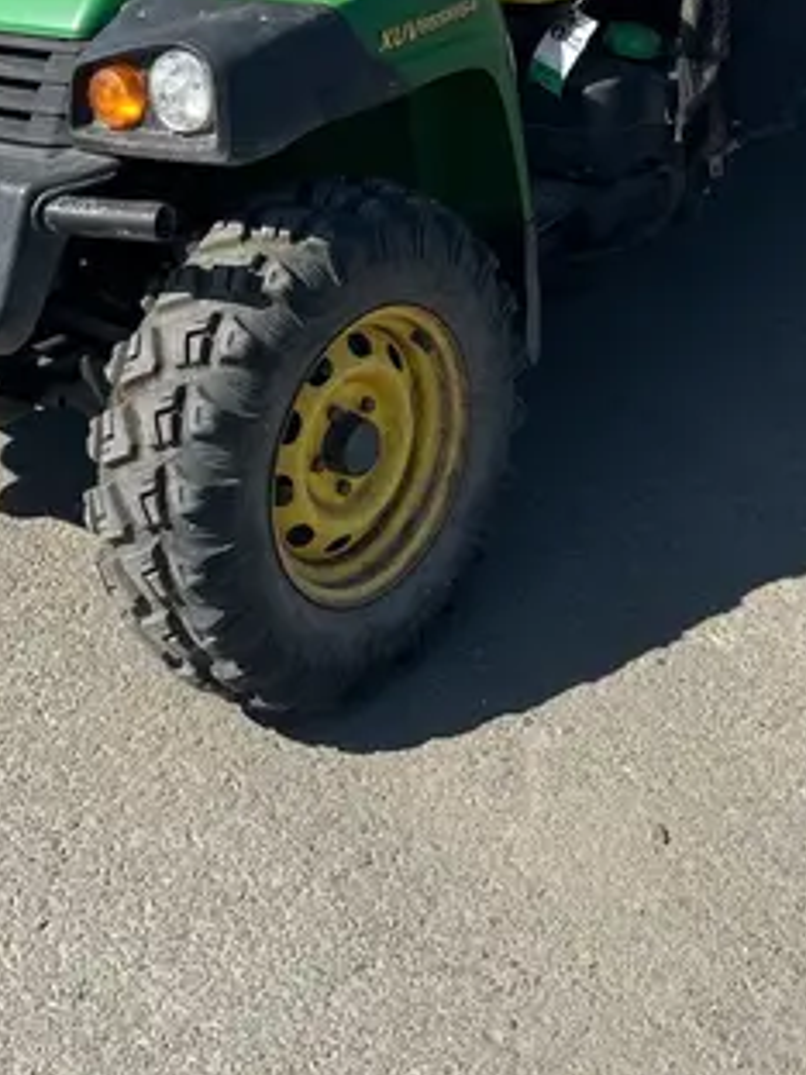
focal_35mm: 61
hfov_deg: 24.0
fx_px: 1894
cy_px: -174
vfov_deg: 28.1
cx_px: 441
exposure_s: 1/3968
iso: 50
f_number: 1.5
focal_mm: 5.7
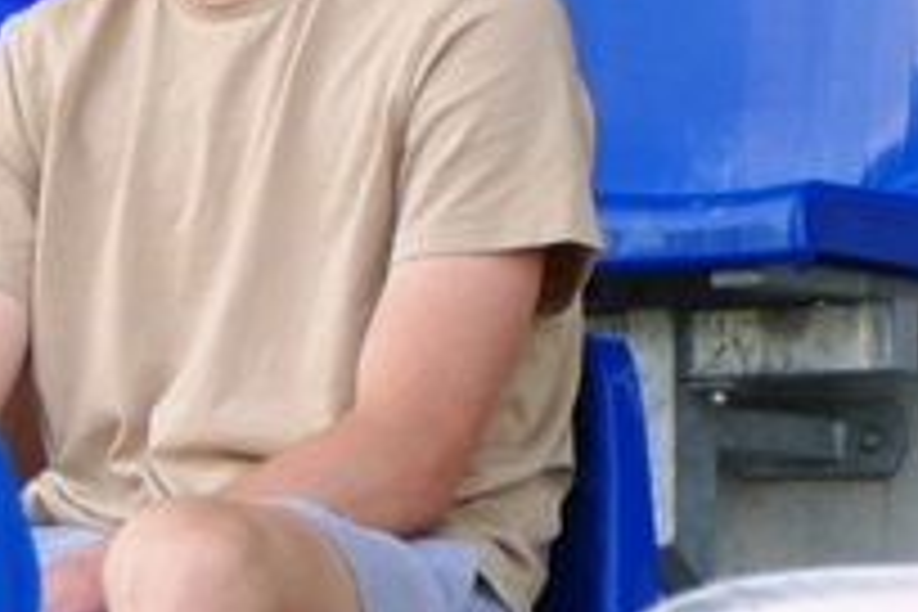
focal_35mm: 867
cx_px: -1521
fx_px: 22107
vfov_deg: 1.6
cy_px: -461
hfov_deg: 2.4
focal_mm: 56.08
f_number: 3.9
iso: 125
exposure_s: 1/250
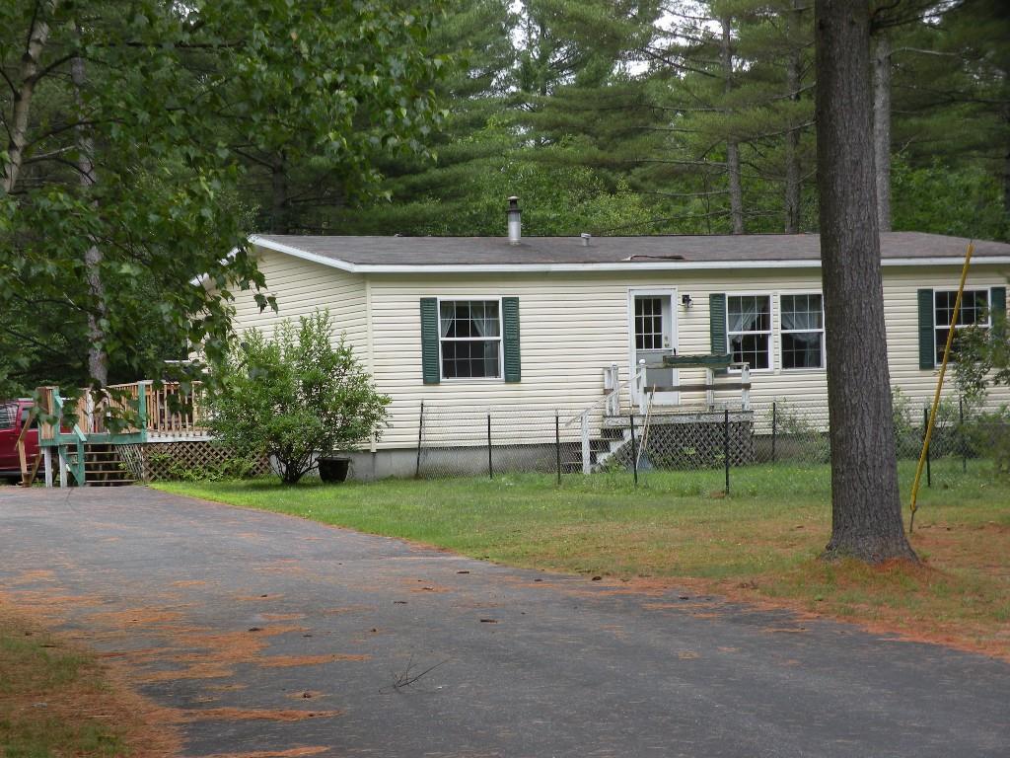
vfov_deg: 17.6
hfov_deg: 23.3
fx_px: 2451
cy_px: 379
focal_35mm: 84
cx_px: 505
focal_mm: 14.9
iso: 64
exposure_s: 1/93.7
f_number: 4
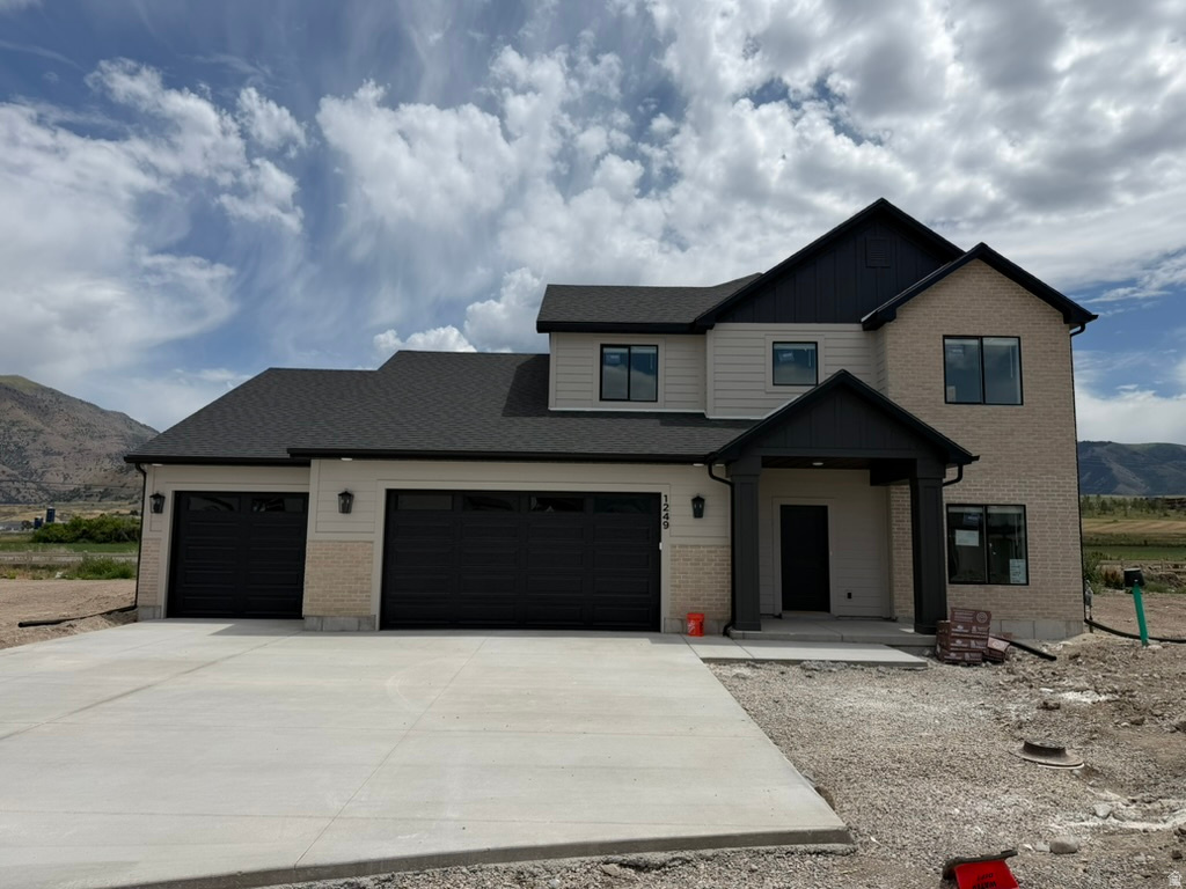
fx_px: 822
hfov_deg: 71.6
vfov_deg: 56.8
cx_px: 593
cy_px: 444
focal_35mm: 24
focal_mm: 6.76
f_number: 1.78
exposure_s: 1/10309
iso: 80
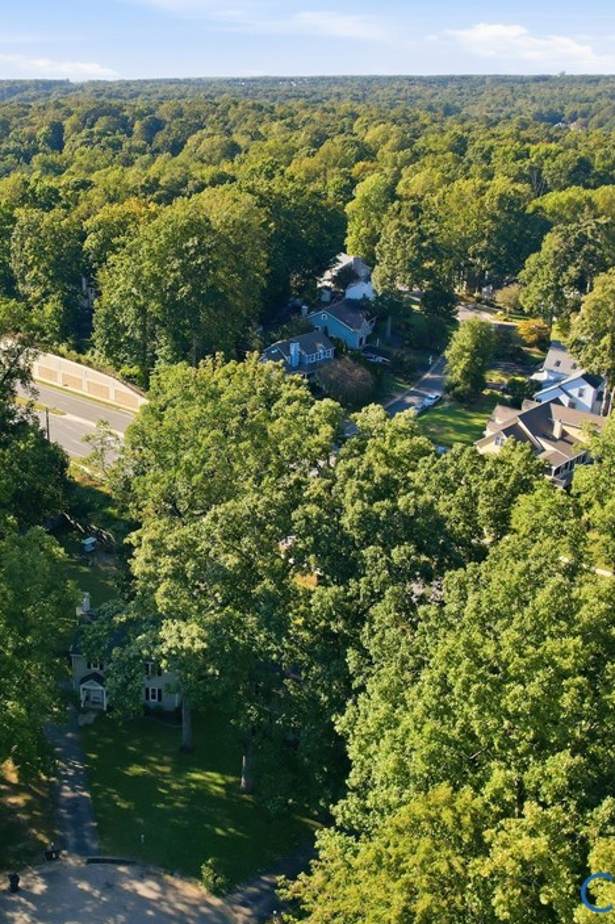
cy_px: 455
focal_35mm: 34
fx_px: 872
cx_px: 152
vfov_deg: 55.8
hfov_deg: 37.9
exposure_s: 1/1000
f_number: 2.8
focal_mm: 8.4
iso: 100
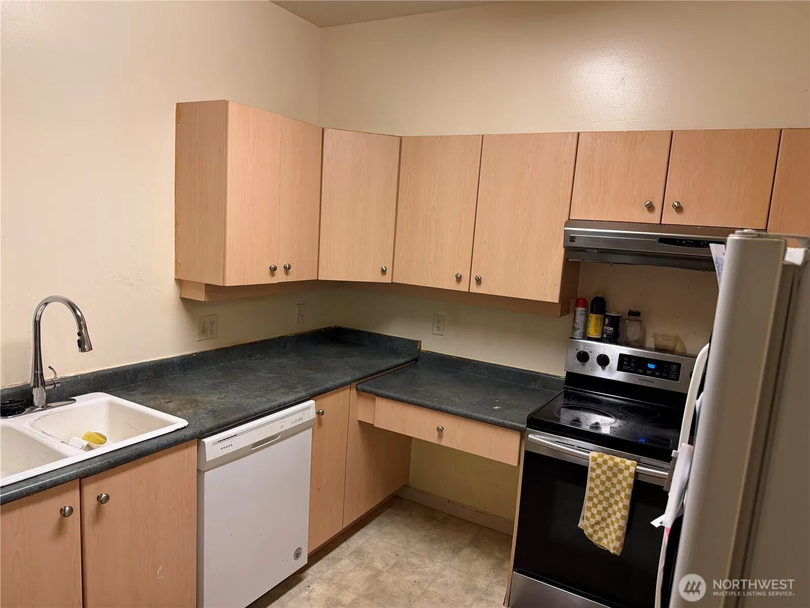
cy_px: 304
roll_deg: -2.8
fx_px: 562
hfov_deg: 71.6
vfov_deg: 56.8
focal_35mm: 24
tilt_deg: -7.5
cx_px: 405
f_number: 1.78
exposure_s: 1/60
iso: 200
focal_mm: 6.76
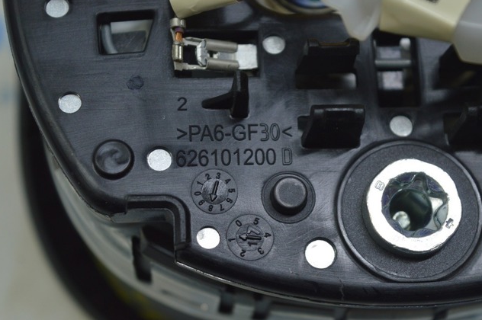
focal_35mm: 84
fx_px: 1117
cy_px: 160
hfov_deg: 24.4
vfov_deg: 16.3
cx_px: 239
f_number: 5.6
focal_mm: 55
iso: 400
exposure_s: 1/40
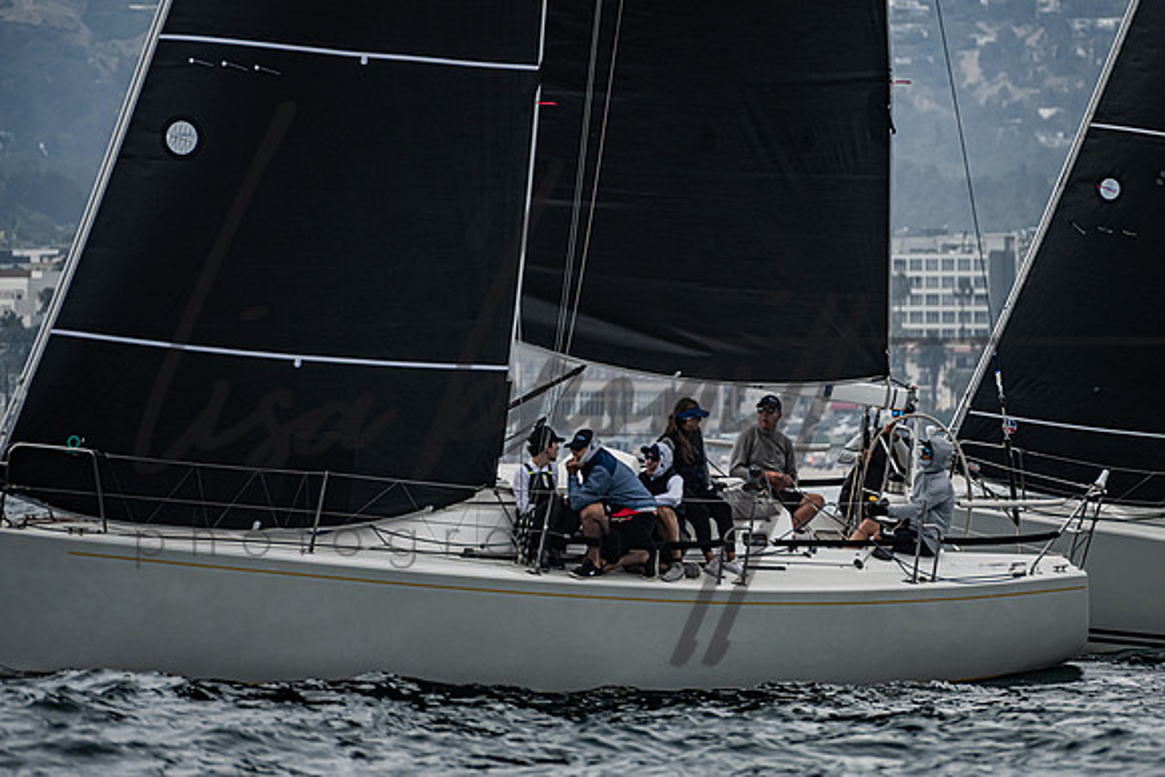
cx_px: 743
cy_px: 403
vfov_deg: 2.7
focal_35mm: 513
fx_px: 16613
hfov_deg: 4.0
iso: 400
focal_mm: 400
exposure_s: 1/2000
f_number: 8
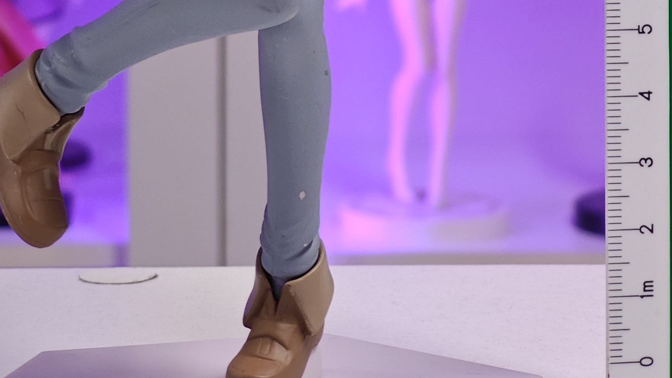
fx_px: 3439
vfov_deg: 6.2
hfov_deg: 11.2
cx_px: 341
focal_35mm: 193
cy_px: -171
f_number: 2.4
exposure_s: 1/19.8
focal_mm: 7.48
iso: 400
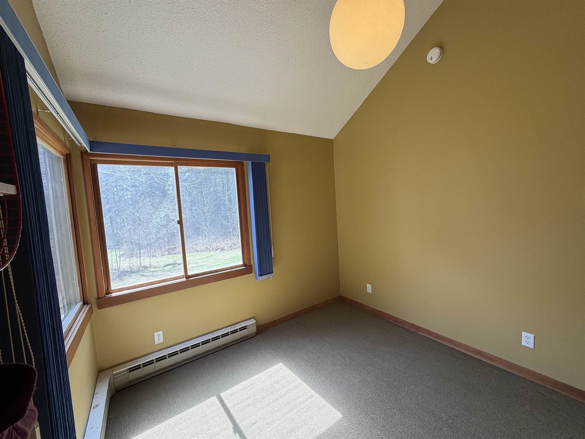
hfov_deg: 102.1
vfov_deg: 85.7
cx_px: 292
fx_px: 237
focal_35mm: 14
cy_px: 220
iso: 100
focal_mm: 2.22
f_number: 2.2
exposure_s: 1/121
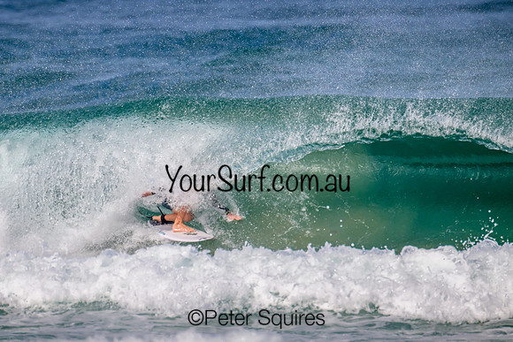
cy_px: 147
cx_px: 220
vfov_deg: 1.5
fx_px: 13030
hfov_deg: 2.3
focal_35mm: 914
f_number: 11
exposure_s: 1/2000
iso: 720
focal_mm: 800
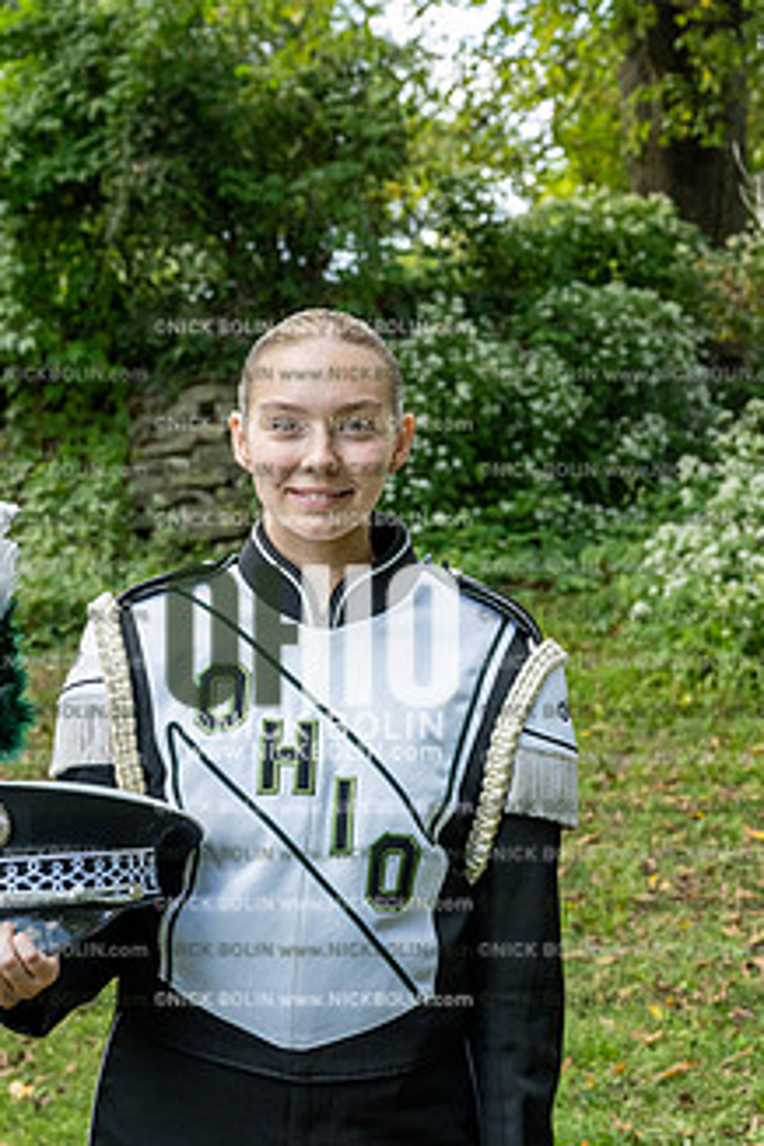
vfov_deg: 32.3
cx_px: 312
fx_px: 1974
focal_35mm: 62
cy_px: 662
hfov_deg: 21.9
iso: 1000
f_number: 5.6
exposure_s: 1/640
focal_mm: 45
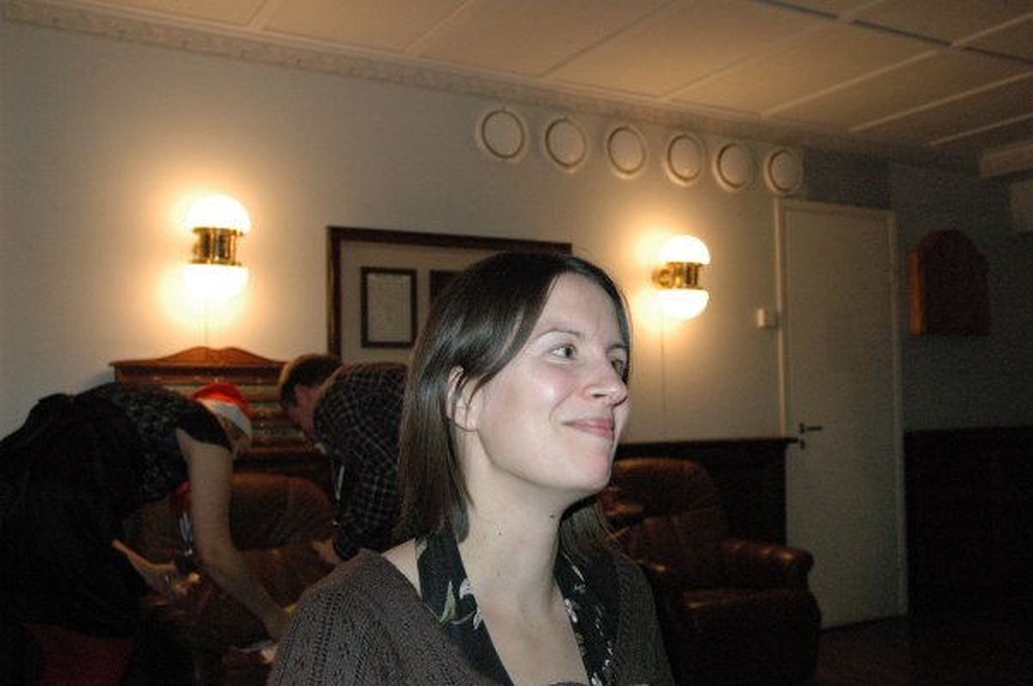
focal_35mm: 36
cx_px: 516
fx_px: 1032
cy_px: 343
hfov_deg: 53.2
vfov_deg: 36.8
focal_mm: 24
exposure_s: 1/100
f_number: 5
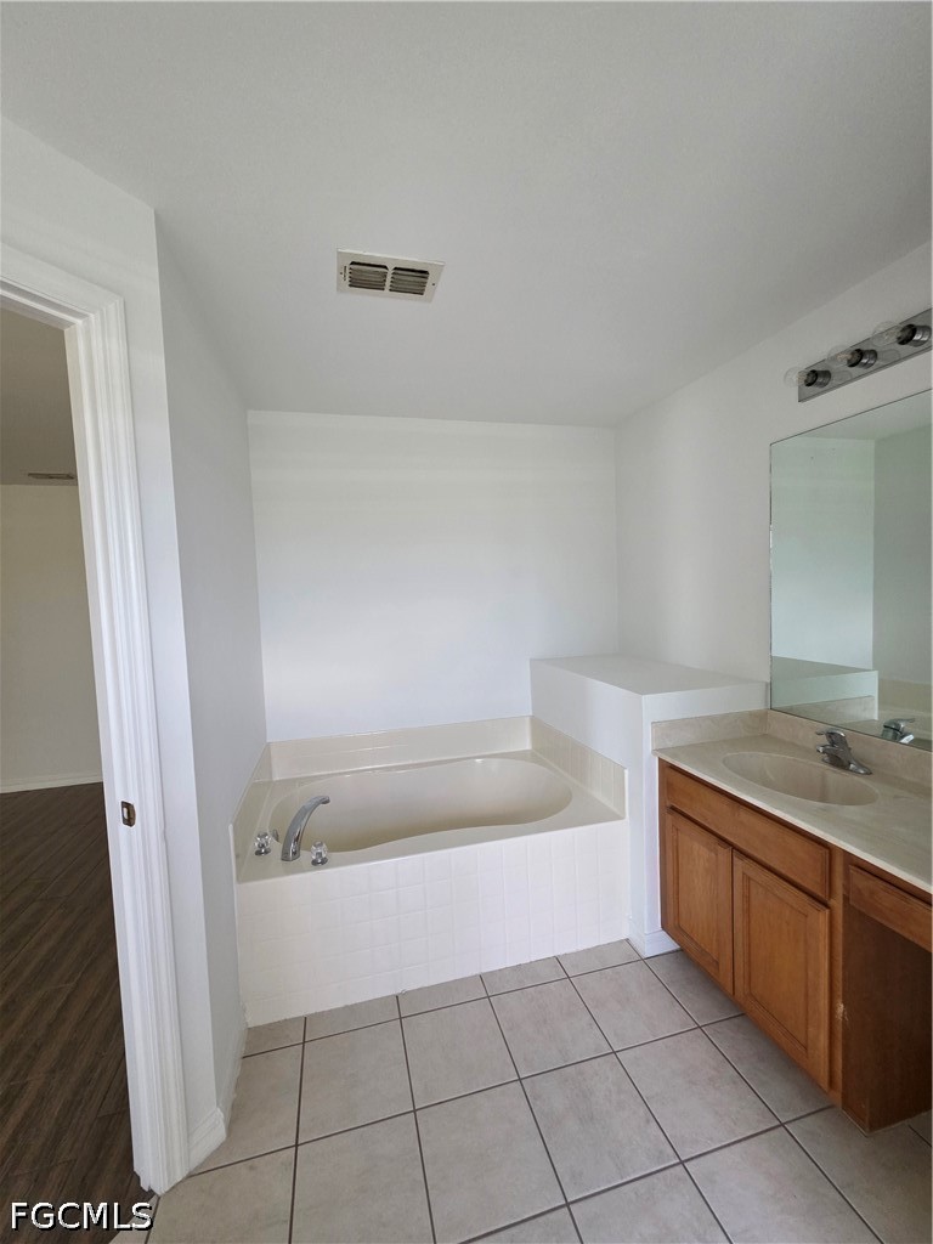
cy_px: 622
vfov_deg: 106.2
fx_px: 467
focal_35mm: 13
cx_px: 466
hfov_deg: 89.9
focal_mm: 2.2
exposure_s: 1/100
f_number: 1.9
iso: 320
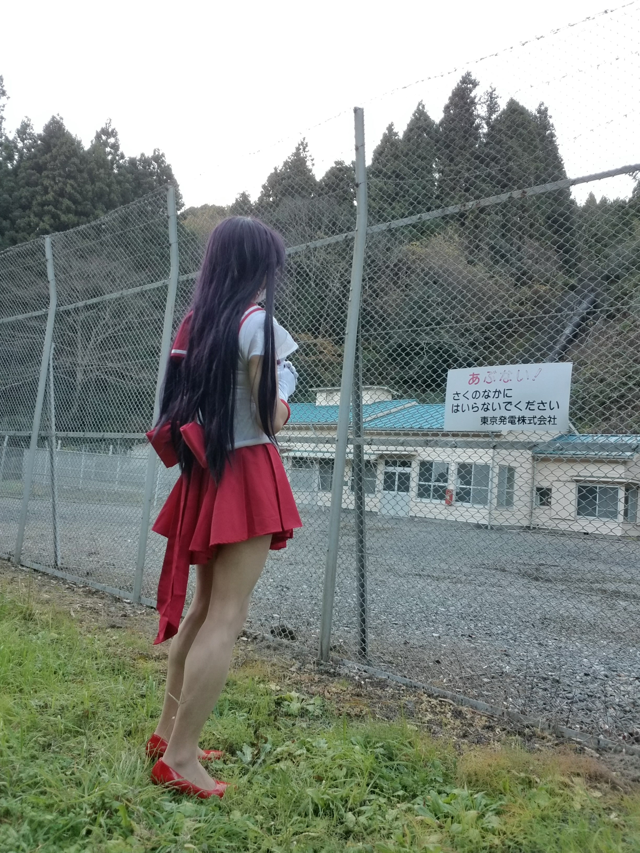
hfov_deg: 54.9
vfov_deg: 69.4
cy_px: 426
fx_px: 616
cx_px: 320
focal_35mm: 25
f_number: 1.7
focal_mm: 2.95
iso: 40
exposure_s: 1/103
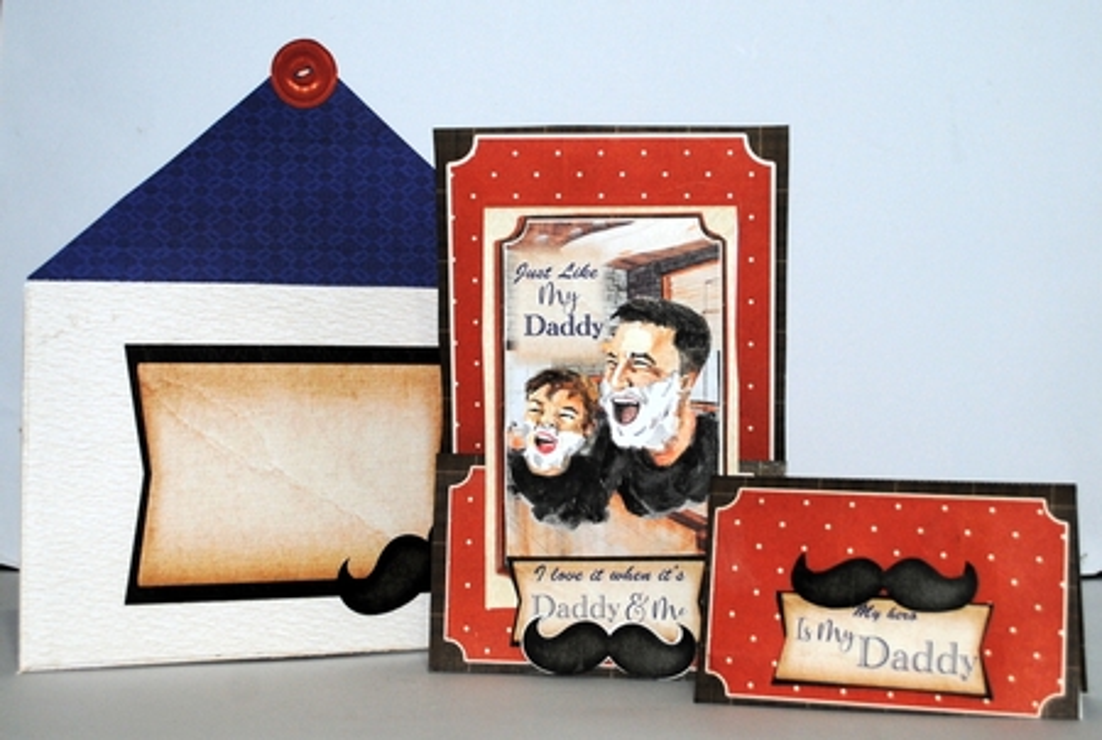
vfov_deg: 31.0
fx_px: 1334
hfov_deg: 44.9
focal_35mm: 44
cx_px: 551
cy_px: 370
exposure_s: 1/60
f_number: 4.5
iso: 200
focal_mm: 29
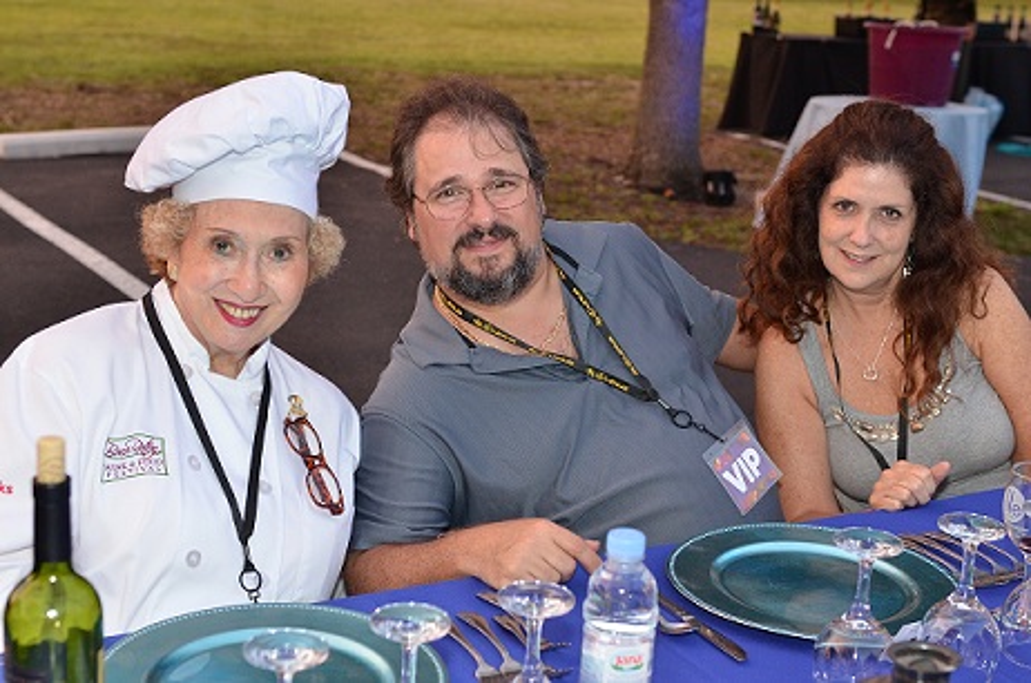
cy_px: 342
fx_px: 1629
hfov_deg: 35.1
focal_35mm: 57
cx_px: 516
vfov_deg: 23.7
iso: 800
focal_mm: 38
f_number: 4
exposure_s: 1/60
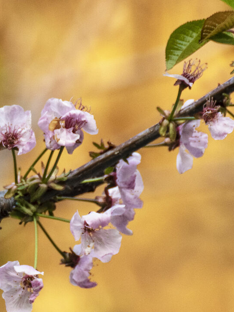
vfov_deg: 1.4
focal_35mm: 1442
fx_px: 12997
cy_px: 139
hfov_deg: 1.0
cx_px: -109
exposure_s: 1/500
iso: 320
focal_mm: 300
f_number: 5.6
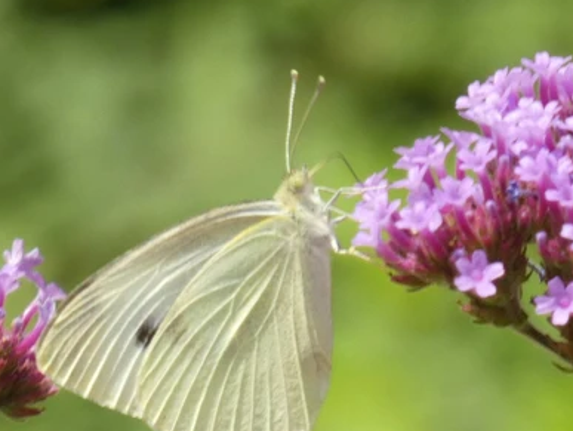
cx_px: 284
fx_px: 12045
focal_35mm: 727
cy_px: 275
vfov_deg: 2.0
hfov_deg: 2.7
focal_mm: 78.8
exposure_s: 1/100
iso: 125
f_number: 7.1
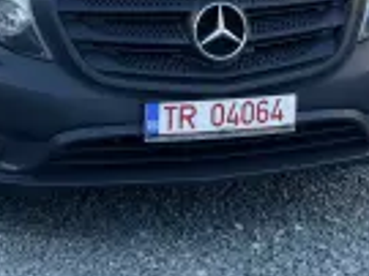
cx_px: 104
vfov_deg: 11.3
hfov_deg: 15.4
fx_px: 1363
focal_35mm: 128
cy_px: -68
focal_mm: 6.76
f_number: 1.78
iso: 64
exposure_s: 1/1011
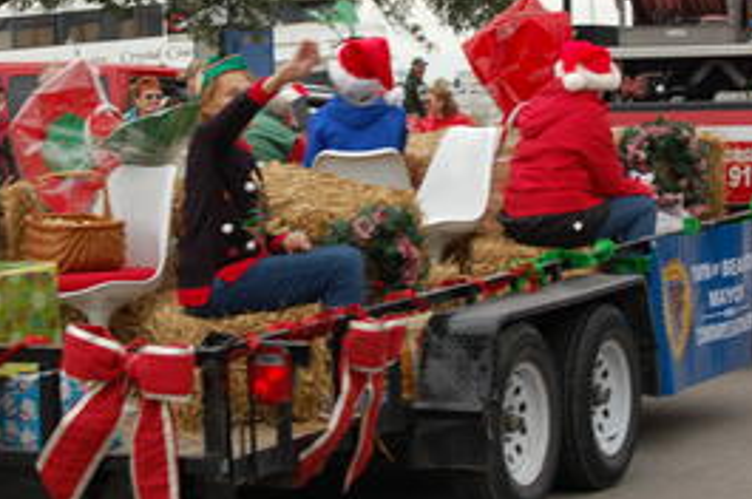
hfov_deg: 16.4
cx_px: 270
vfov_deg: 10.9
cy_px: 136
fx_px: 2603
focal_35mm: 125
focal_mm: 55
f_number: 5.6
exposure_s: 1/125
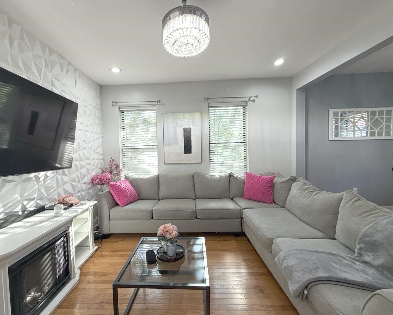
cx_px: 184
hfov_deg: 96.7
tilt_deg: -2.1
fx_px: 174
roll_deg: +2.2
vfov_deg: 84.0
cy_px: 160
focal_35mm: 15
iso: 160
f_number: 2.2
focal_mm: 2.22
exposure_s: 1/121
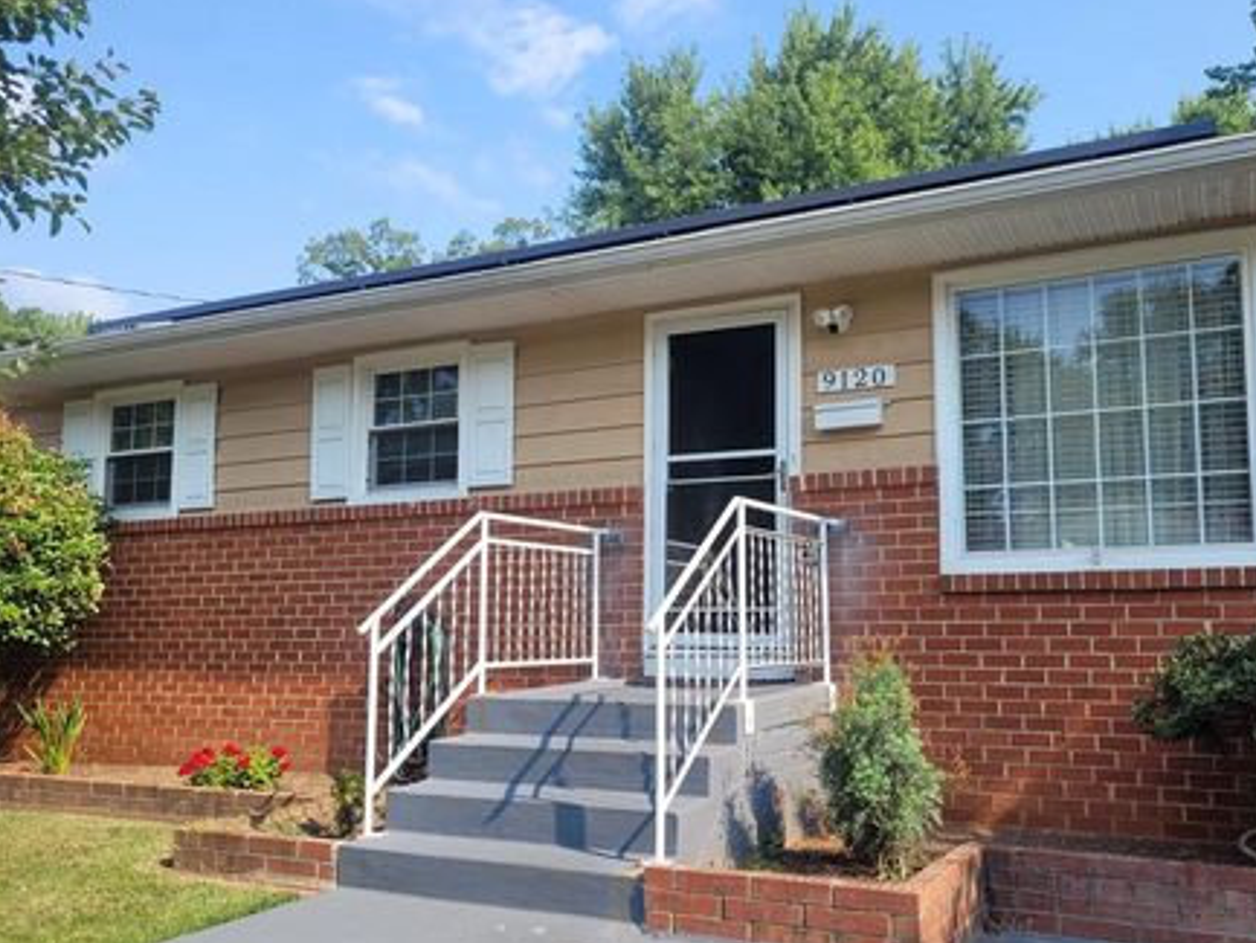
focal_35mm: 30
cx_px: 719
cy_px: 530
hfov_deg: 59.7
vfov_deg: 46.7
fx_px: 1089
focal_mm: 5.4
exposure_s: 1/1163
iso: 40
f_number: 1.8
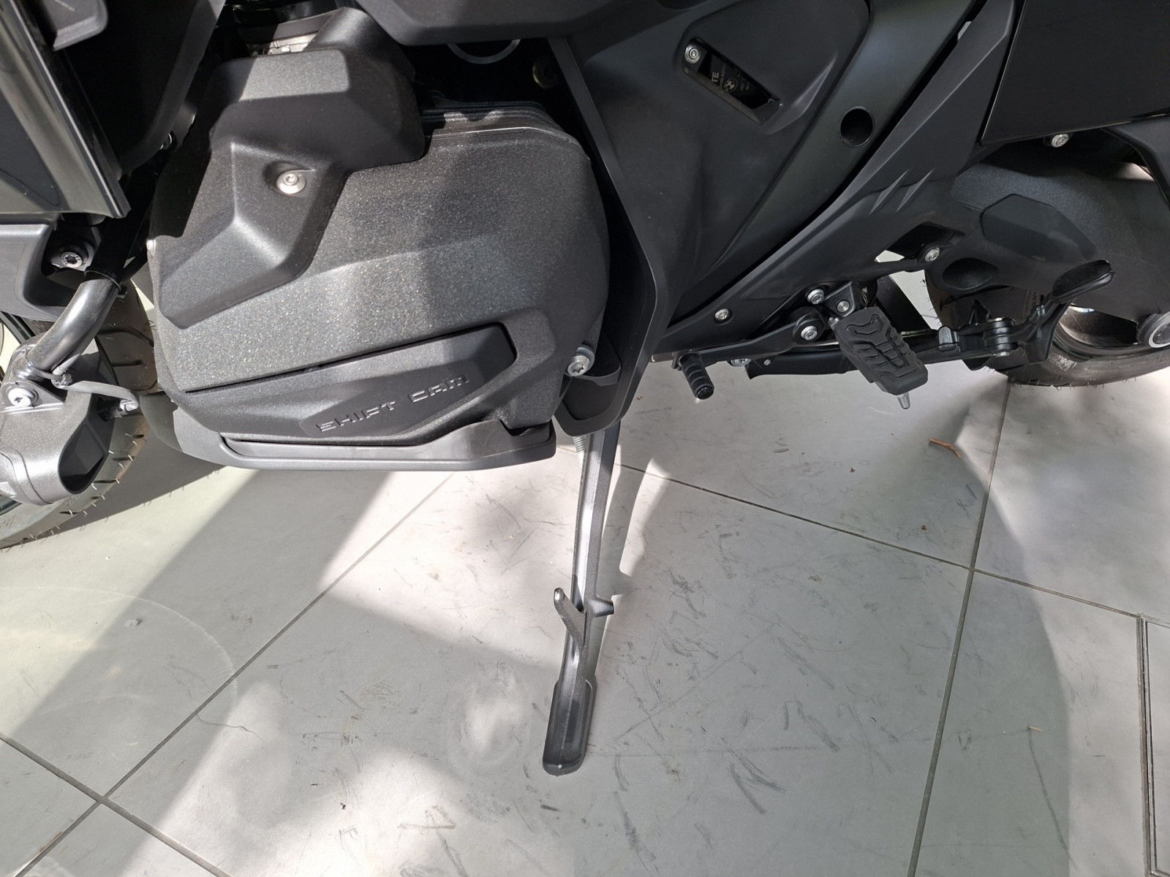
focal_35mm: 23
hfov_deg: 73.9
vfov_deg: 58.9
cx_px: 585
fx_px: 777
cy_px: 438
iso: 40
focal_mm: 5.54
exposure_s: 1/120
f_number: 1.8
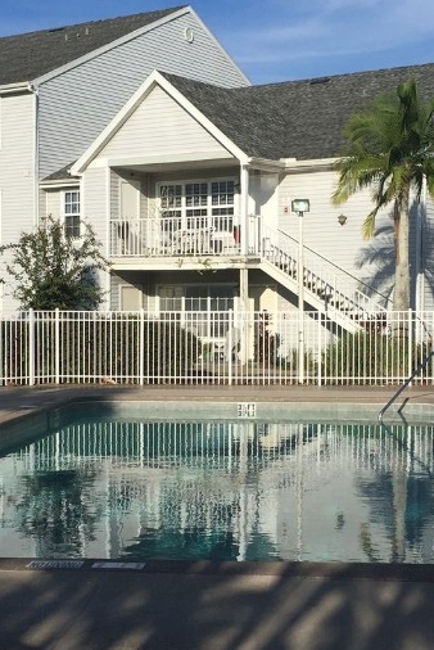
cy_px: 356
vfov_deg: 32.8
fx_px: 1101
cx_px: 250
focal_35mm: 61
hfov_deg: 22.3
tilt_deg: -3.8
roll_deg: +0.2
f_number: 2.2
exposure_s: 1/4405
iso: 32
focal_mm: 4.15
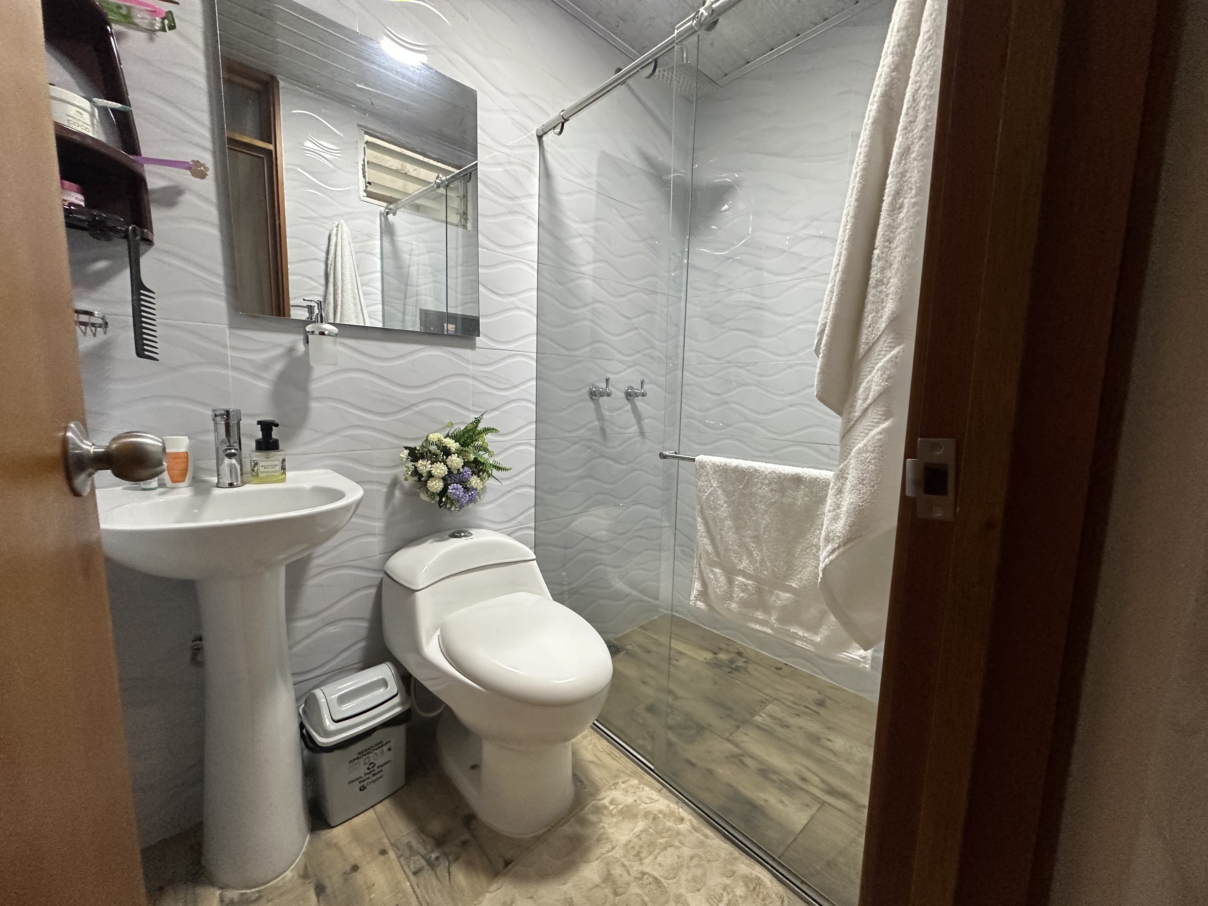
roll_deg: -3.3
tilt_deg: -6.8
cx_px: 604
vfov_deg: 85.7
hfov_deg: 102.1
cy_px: 453
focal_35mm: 14
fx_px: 489
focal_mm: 2.22
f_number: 2.2
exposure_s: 1/120
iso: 320
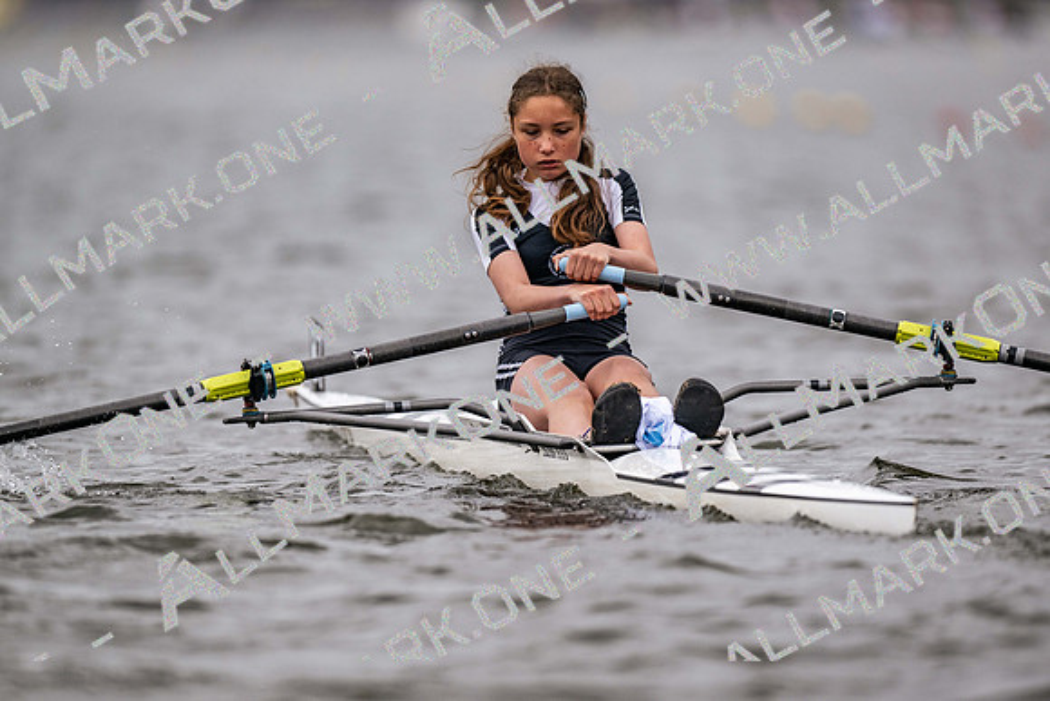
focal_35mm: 600
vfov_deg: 2.3
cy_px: 350
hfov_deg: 3.4
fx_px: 17503
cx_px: 525
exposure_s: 1/2500
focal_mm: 600
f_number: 4
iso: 360
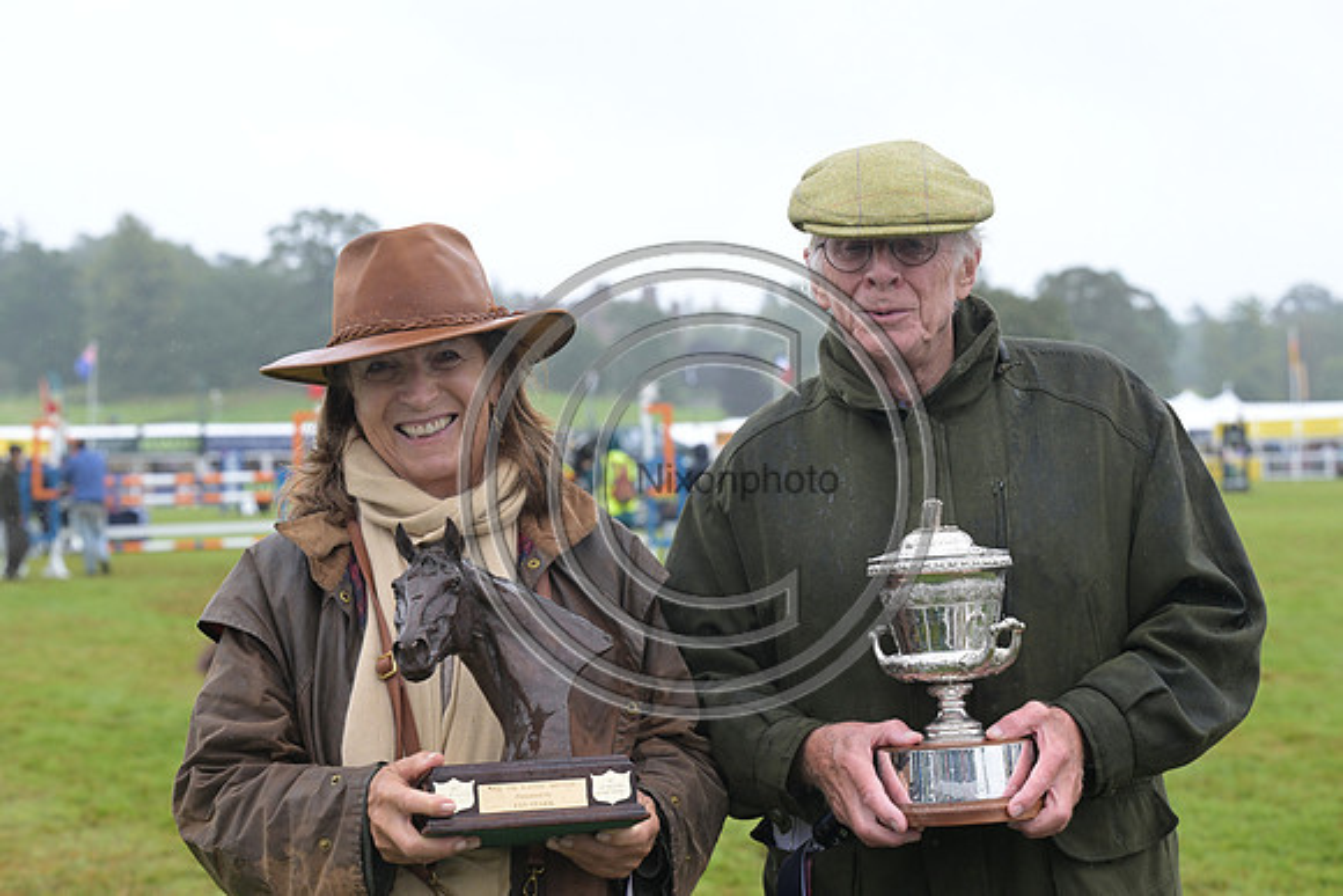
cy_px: 448
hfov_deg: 28.8
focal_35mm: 70
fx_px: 2612
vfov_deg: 19.5
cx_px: 672
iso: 900
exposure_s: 1/800
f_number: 5.6
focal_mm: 70
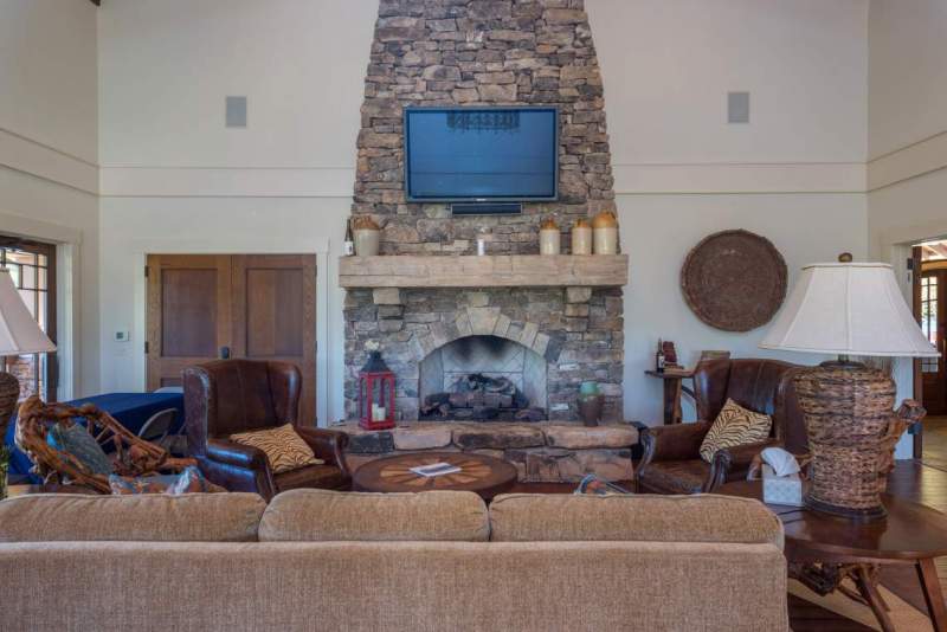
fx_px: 605
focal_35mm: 23
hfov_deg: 76.1
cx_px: 474
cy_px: 316
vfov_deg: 55.1
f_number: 7.1
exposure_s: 1/6
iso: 320
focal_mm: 23
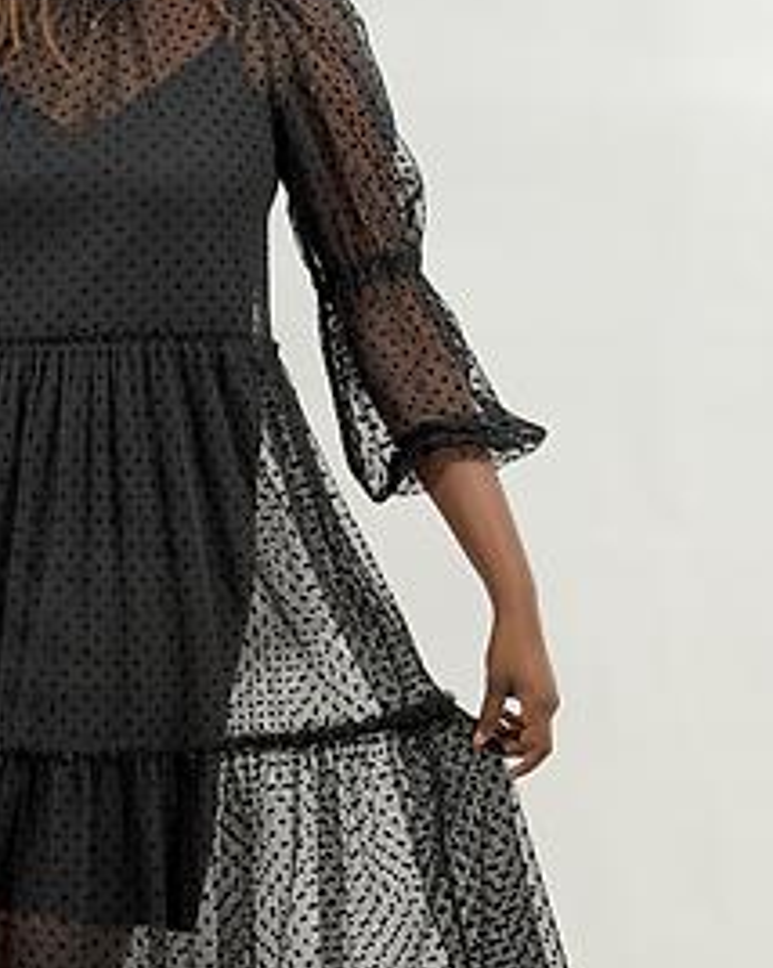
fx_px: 3006
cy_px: 621
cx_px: 14
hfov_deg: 14.4
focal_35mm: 105
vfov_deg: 18.3
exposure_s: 1/50
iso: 80
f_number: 1.78
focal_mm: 6.76
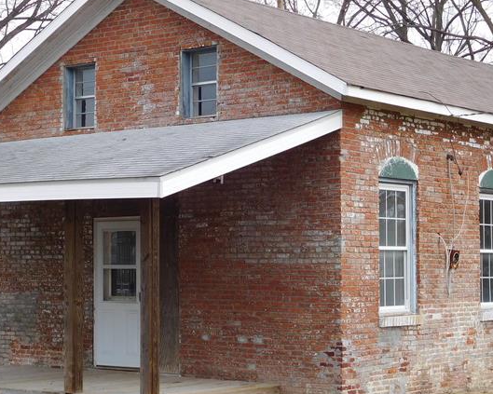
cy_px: 224
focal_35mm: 85
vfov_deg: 18.1
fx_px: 1240
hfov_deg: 22.5
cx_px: 212
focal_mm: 8
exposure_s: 1/160
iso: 125
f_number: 4
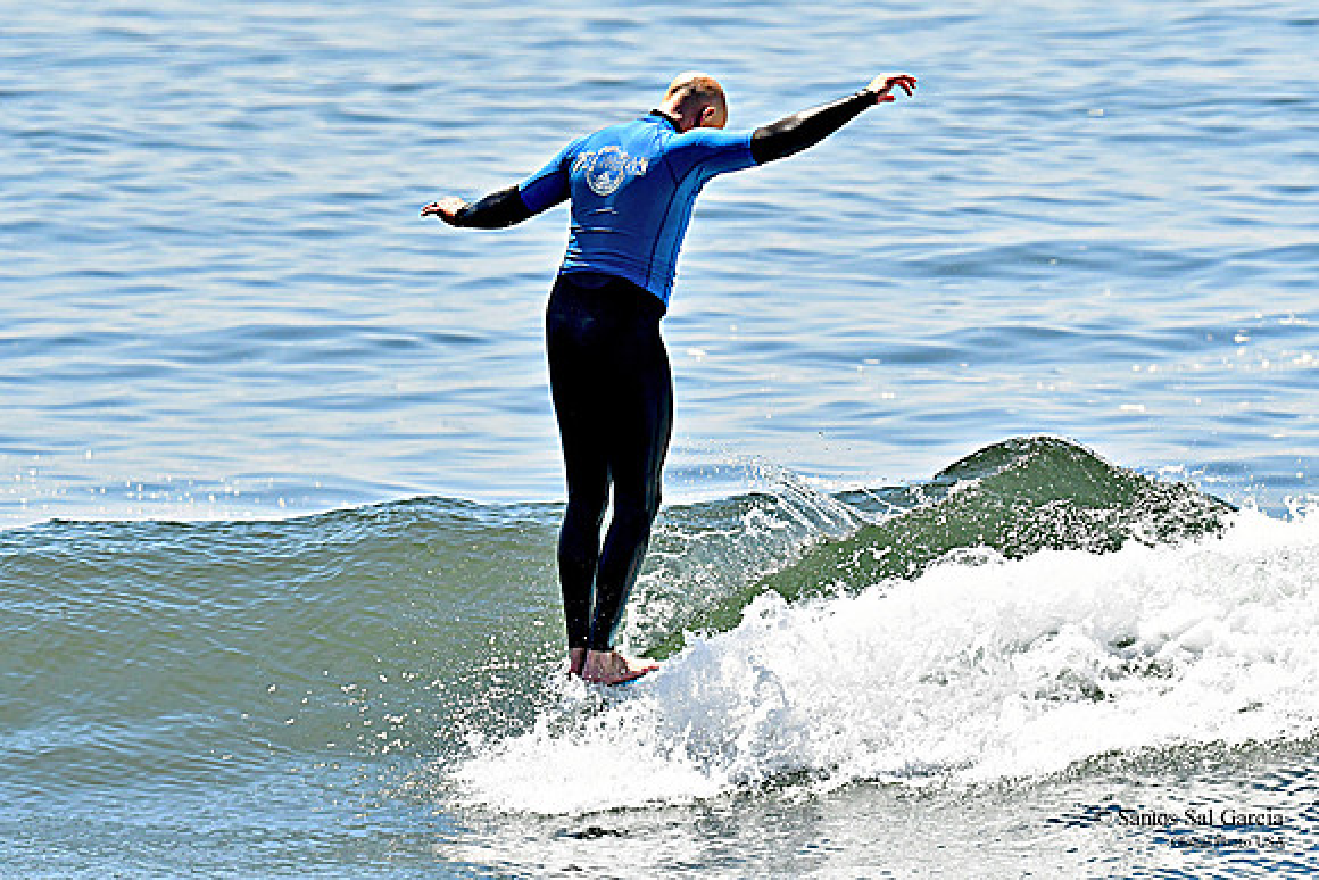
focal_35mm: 750
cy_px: 440
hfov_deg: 2.7
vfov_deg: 1.8
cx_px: 660
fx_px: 27484
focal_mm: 500
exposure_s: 1/3200
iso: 1600
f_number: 9
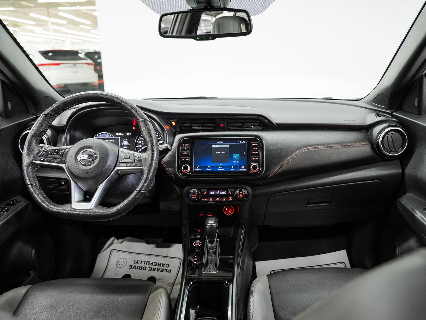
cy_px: 160
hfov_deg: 66.6
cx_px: 228
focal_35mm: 26
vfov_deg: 52.5
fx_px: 324
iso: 1250
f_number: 4
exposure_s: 1/40
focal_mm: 24
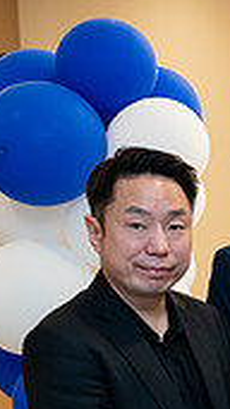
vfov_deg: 16.9
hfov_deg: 8.7
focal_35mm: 126
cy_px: 330
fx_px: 1368
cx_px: 566
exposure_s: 1/160
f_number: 4
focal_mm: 33.5
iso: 400
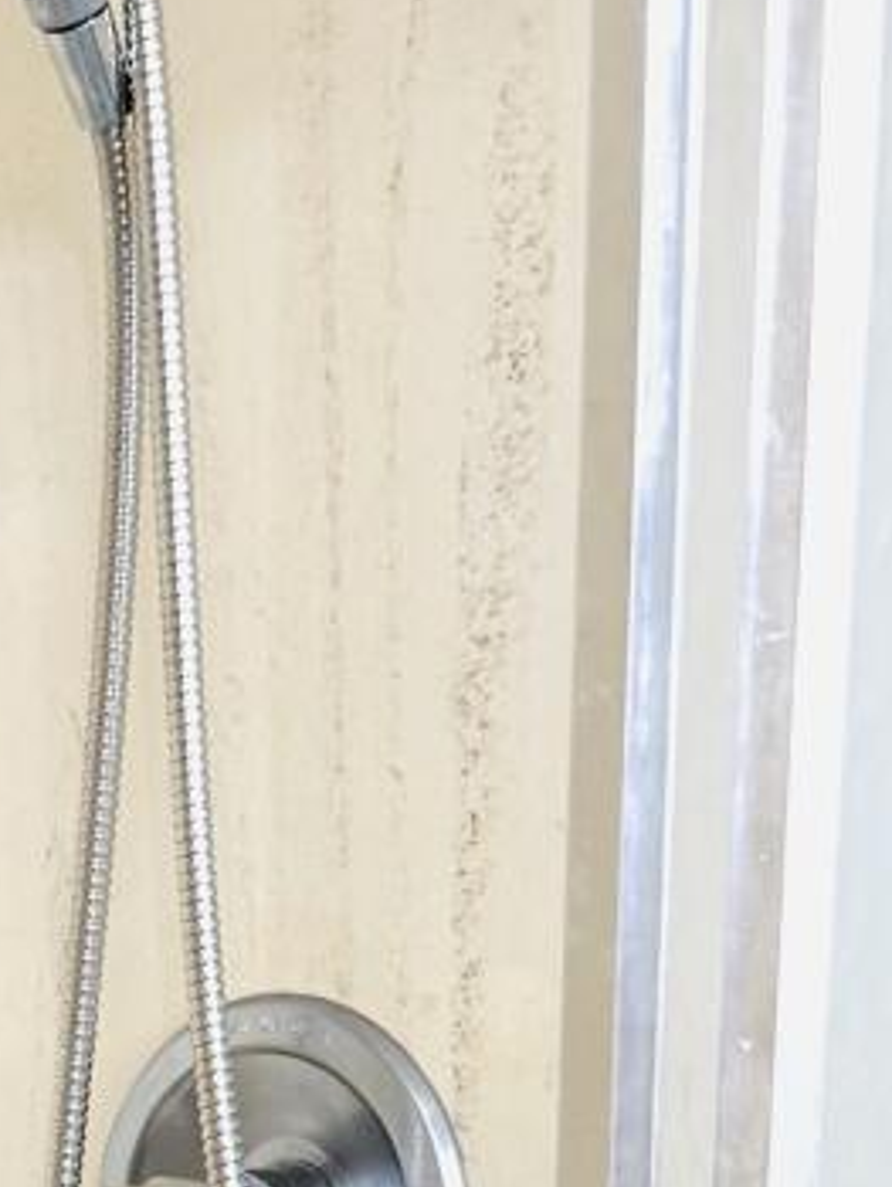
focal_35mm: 137
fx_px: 4701
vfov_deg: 13.2
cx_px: -170
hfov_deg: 10.7
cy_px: 2035
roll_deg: +0.6
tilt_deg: -14.9
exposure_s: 1/60
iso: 125
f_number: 1.78
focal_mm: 6.76
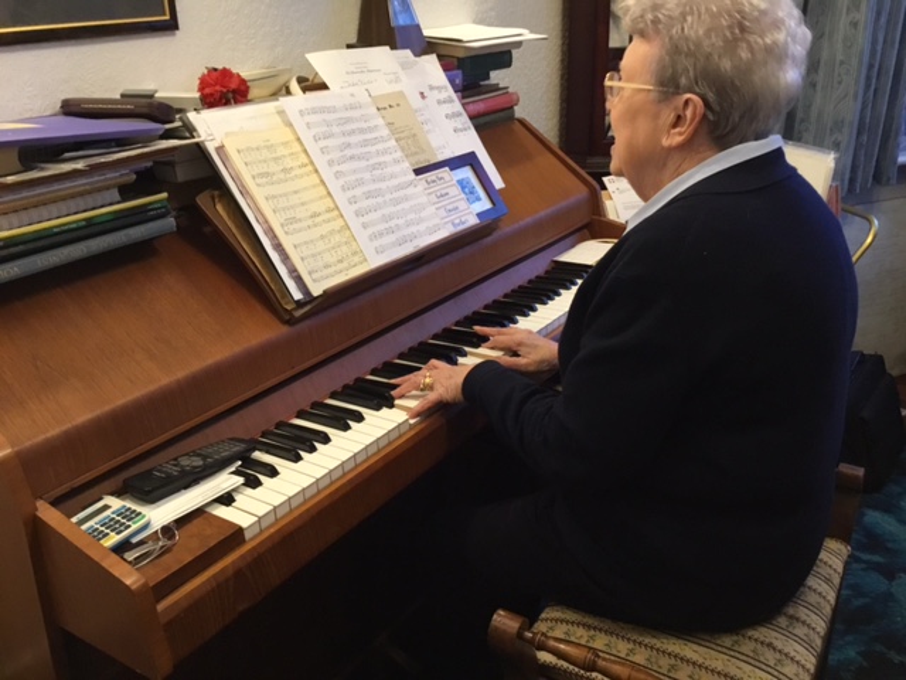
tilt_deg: -23.5
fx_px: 811
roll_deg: +2.7
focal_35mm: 31
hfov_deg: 58.4
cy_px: 340
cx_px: 453
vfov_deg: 45.4
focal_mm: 3.3
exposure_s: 1/33
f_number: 2.4
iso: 200
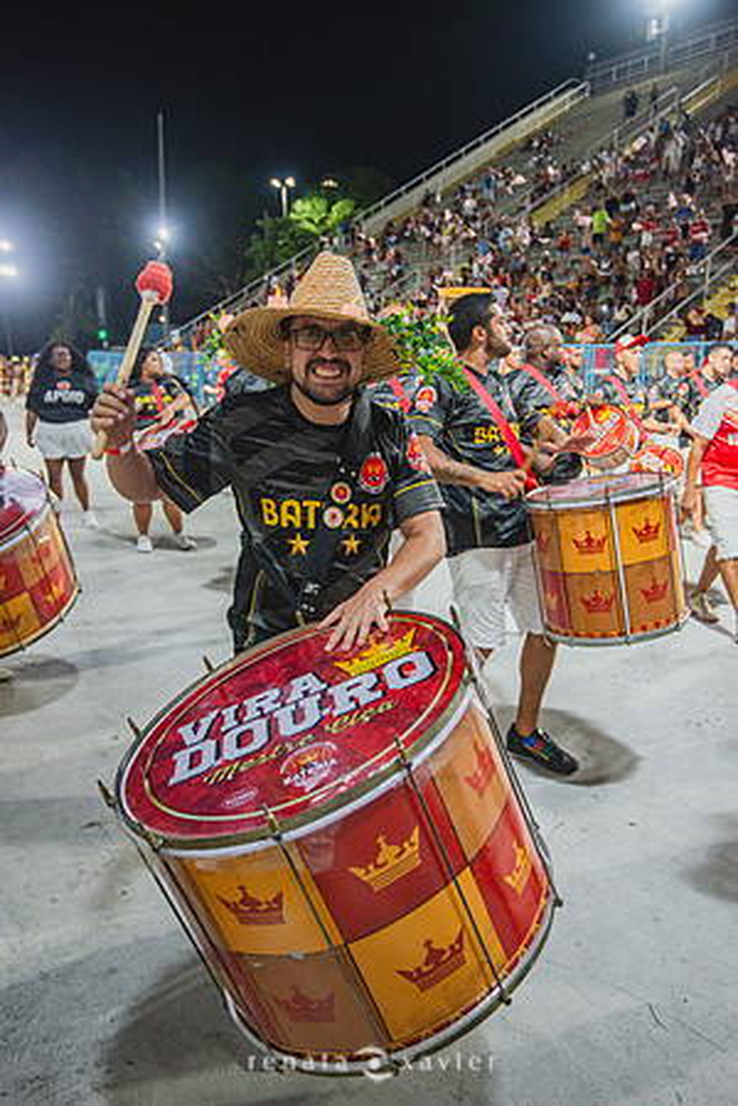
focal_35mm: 28
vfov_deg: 65.5
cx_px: 369
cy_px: 553
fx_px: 861
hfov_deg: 46.4
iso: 2000
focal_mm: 28
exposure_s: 1/250
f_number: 4
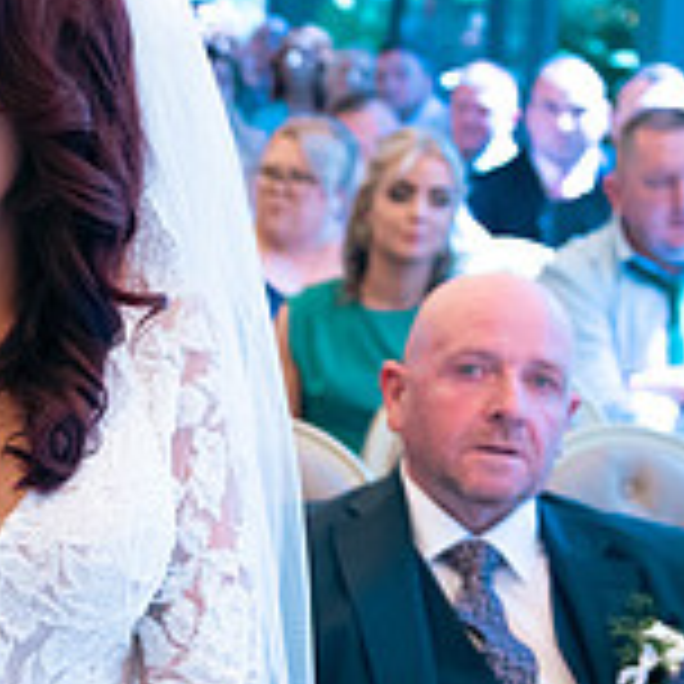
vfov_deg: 14.2
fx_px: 2750
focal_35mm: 123
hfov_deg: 13.3
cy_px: 439
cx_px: -382
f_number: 3.5
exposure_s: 1/200
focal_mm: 38
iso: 250
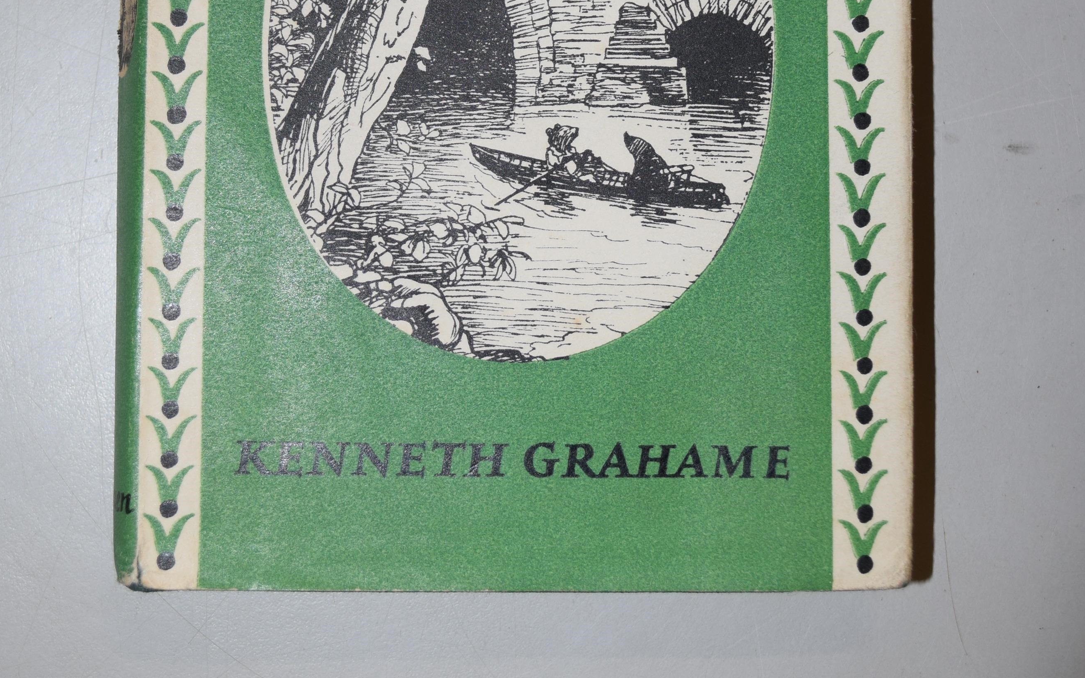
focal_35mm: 68
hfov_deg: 30.2
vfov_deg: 18.8
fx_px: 2011
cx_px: 492
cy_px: 67
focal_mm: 26
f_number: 4.5
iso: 250
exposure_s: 1/90
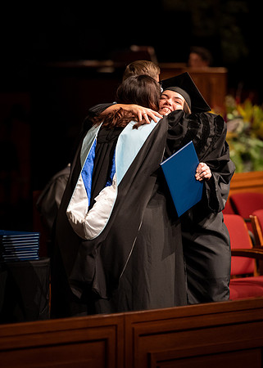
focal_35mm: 293
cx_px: 130
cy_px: 184
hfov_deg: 4.9
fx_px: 3071
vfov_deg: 6.9
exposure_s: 1/200
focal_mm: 200
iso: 1250
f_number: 2.8
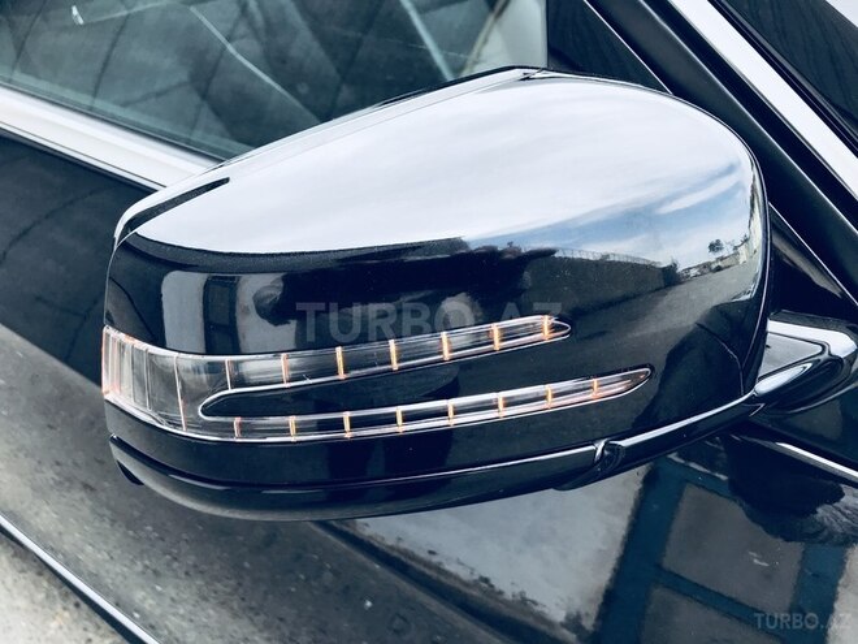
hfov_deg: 63.4
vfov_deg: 49.7
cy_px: 322
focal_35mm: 28
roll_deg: +1.2
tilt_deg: -31.9
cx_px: 429
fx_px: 694
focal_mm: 3.99
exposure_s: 1/327
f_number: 1.8
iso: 20
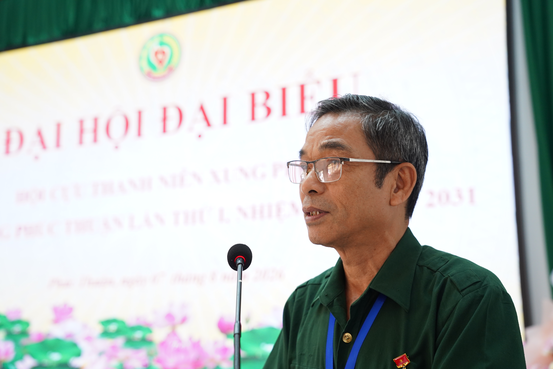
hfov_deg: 41.0
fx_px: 740
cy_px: 184
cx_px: 276
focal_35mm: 48
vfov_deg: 28.0
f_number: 4
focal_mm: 48.2
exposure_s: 1/100
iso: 1600
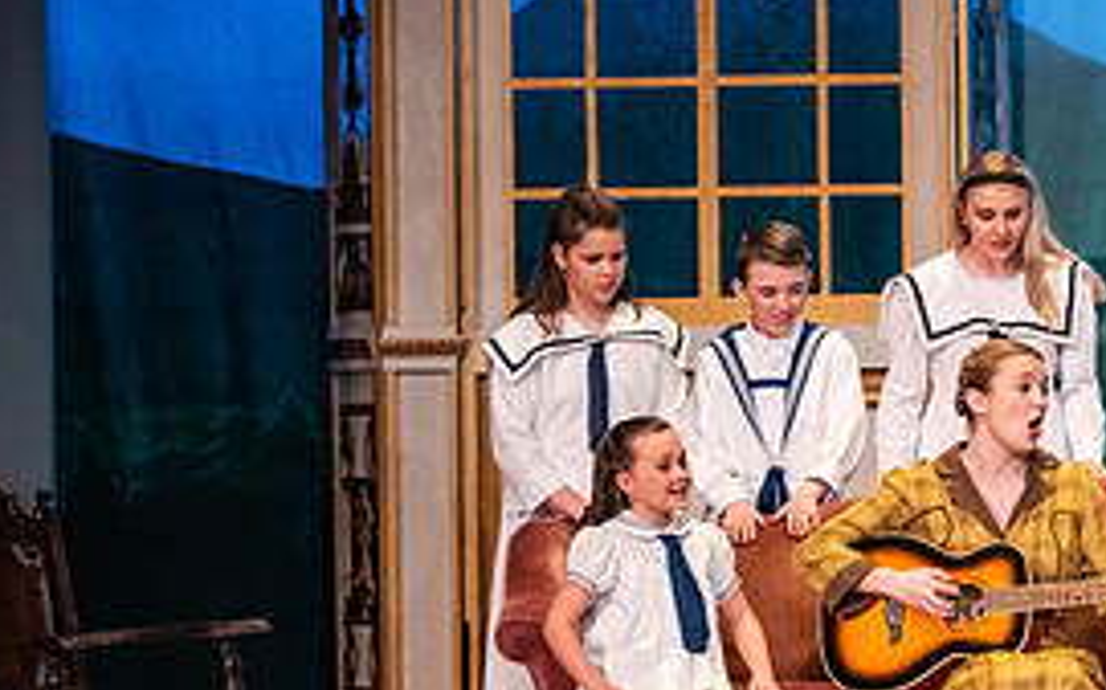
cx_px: 902
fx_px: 7230
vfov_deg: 5.5
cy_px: 410
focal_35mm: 240
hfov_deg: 8.7
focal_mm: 110
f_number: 3.2
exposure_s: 1/200
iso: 3200
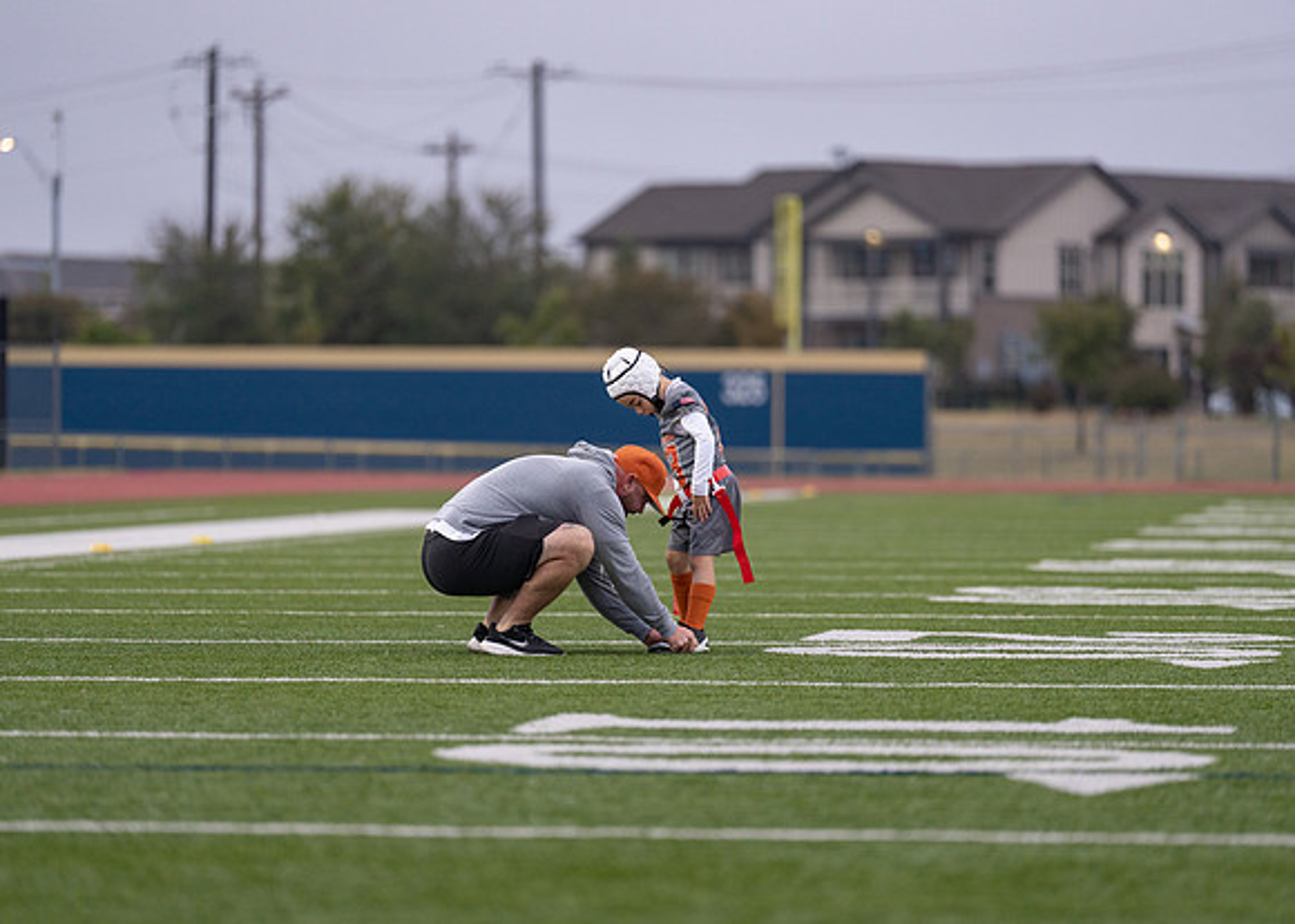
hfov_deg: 9.6
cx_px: 648
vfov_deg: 6.9
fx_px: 7706
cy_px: 462
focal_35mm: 210
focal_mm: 200
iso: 800
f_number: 2.8
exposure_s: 1/1000
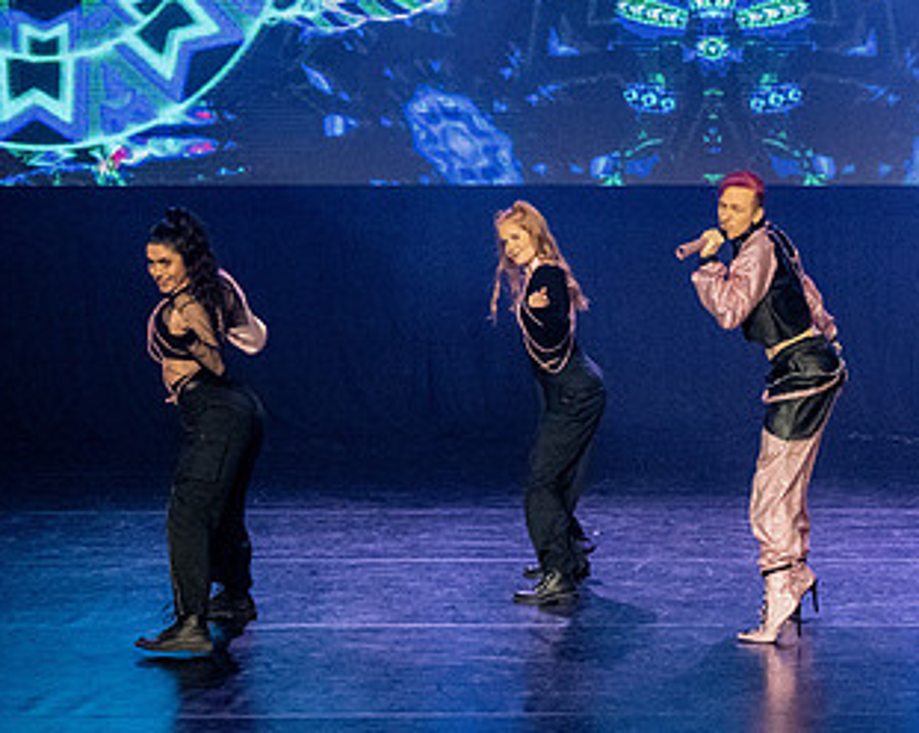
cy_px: 393
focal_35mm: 116
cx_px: 772
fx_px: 3151
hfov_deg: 16.4
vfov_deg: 13.3
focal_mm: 42
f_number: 4
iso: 5000
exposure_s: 1/200
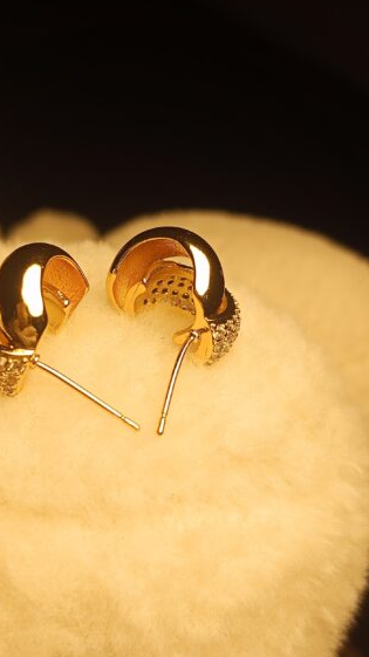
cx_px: 124
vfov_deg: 42.1
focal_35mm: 49
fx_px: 853
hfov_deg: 24.3
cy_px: 325
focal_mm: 3.98
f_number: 1.8
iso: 64
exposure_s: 1/100
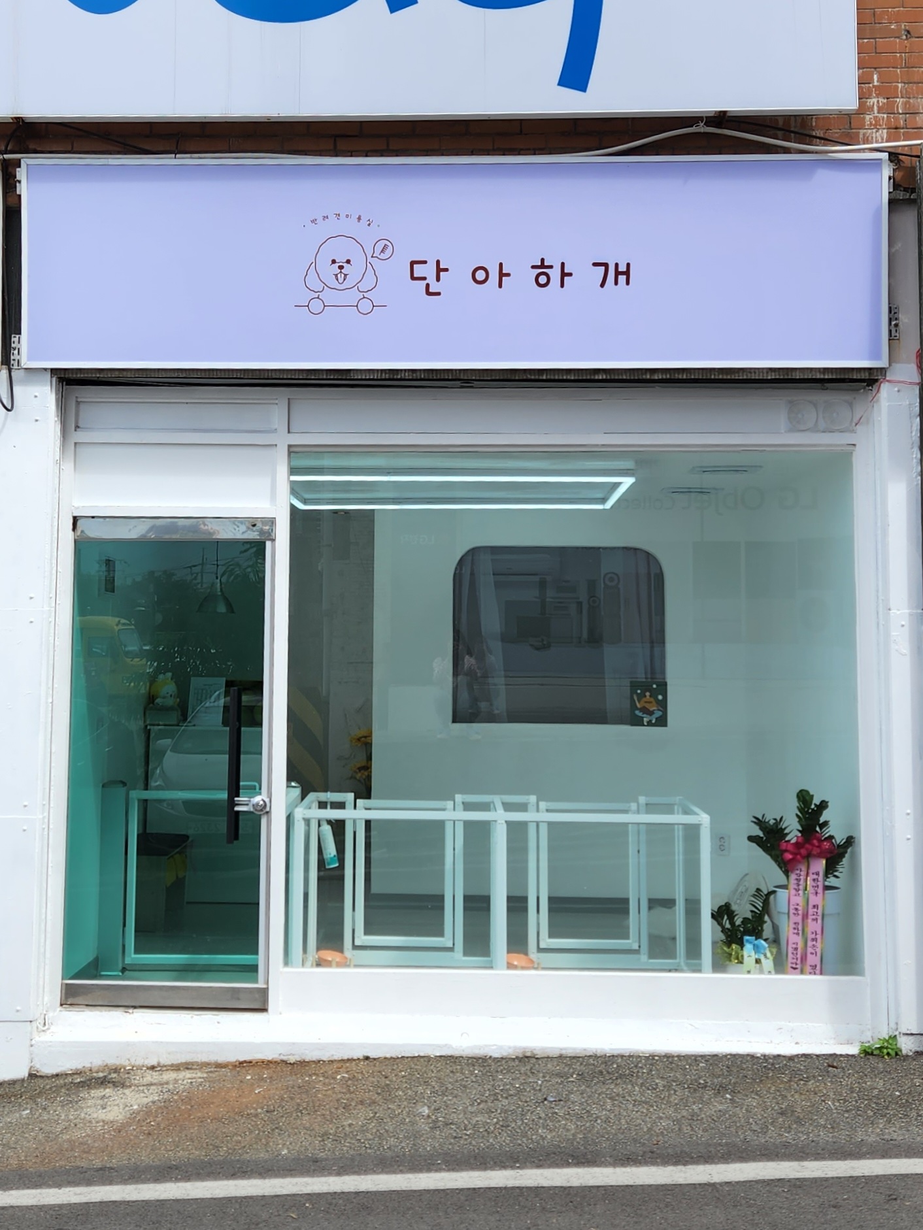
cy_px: 615
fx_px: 818
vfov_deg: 73.9
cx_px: 462
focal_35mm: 23
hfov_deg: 58.9
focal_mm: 5.4
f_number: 1.8
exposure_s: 1/833
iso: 20
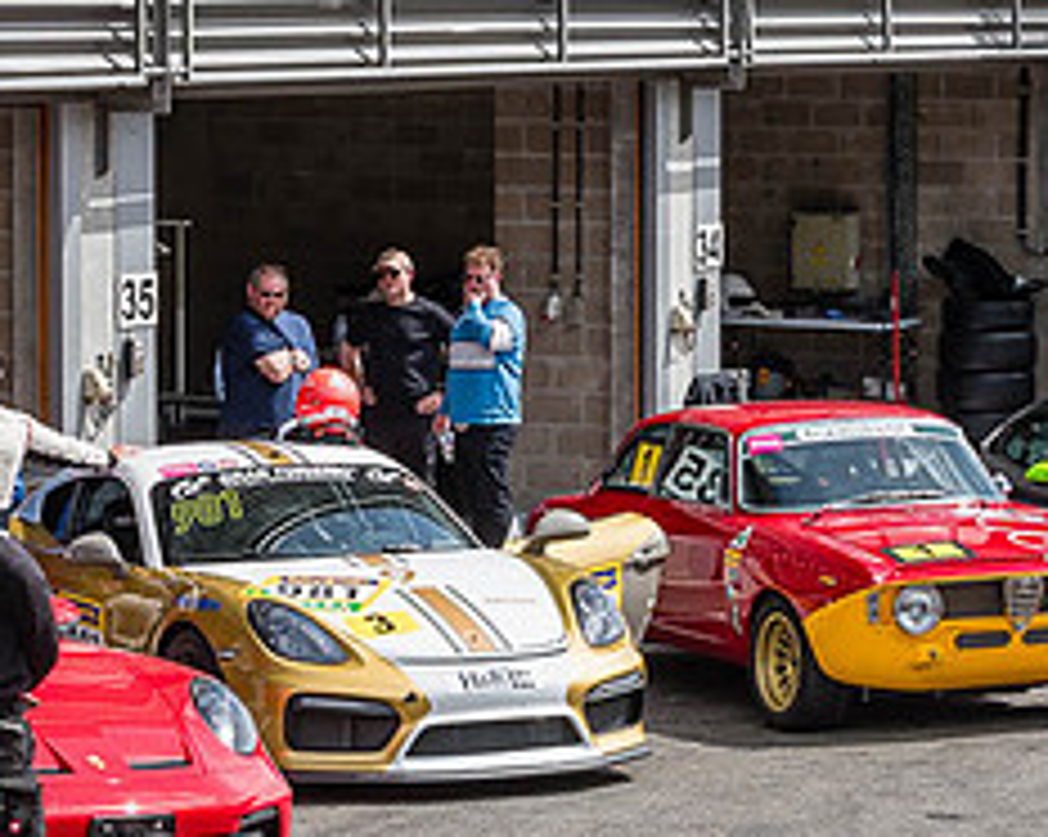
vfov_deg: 8.8
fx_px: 5423
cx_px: 323
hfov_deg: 11.0
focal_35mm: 175
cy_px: 367
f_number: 18
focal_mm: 70
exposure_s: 1/60
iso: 100
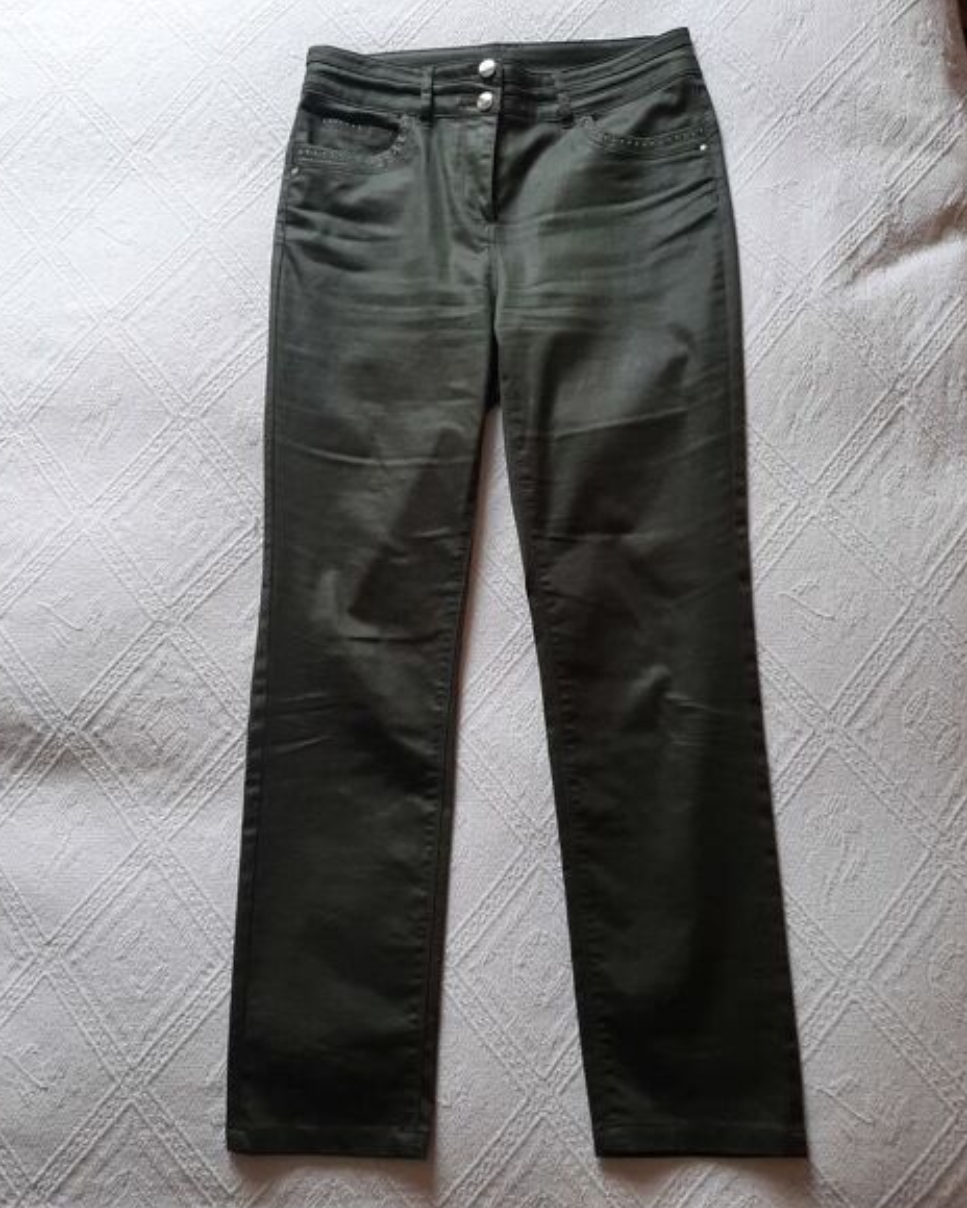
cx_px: 471
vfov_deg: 62.2
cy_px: 596
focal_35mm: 28
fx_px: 1002
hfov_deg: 51.5
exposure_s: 1/50
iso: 125
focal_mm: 3.93
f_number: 1.7
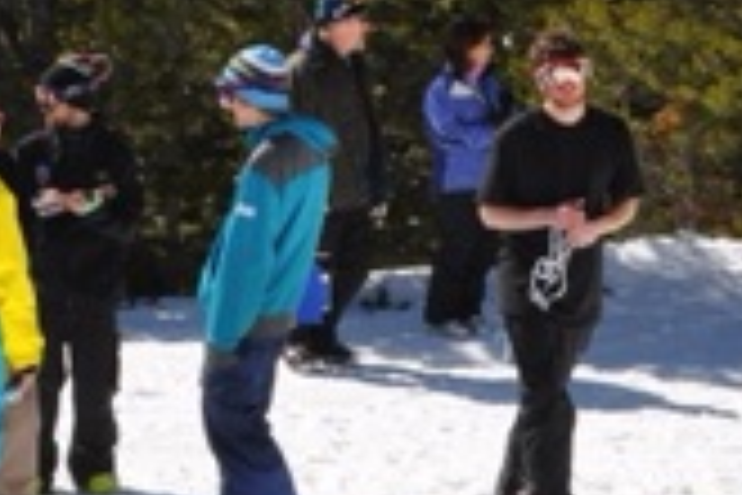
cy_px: 182
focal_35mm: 148
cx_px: -153
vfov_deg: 9.3
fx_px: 3050
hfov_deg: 13.5
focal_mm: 34
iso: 200
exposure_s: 1/200
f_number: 16
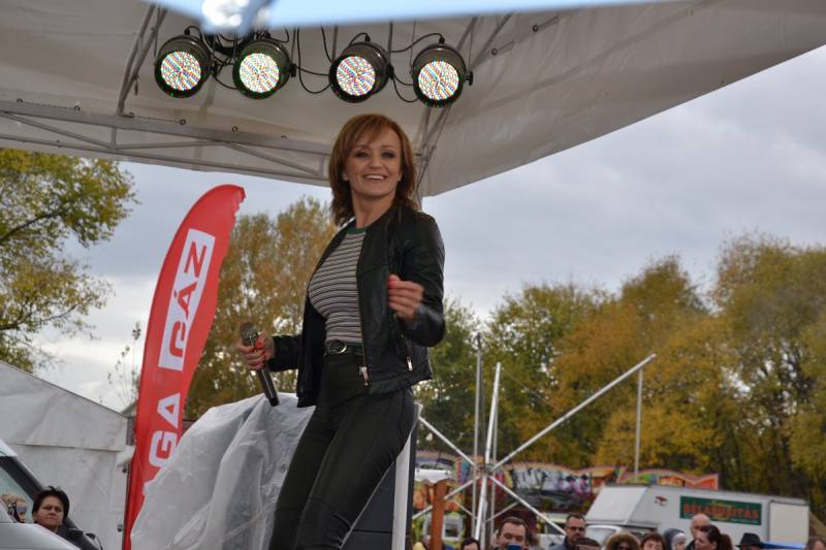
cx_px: 413
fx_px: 2133
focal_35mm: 93
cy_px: 275
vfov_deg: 14.7
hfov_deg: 21.9
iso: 160
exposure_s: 1/125
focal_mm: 62
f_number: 5.3
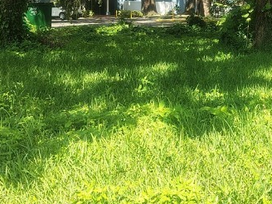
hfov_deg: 25.1
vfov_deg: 19.3
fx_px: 589
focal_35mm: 75
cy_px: 22
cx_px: 250
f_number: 1.8
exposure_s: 1/411
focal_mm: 5.56
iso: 100
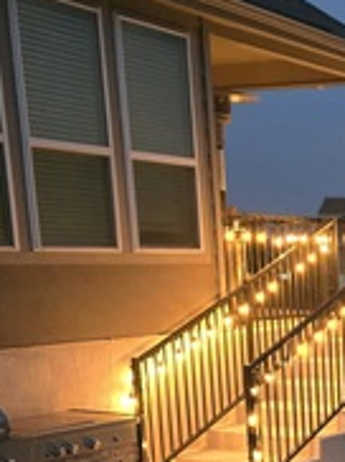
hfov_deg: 16.2
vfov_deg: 22.9
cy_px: 490
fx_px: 1079
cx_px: 556
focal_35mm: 81
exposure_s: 1/60
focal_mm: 6.3
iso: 2000
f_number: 1.7
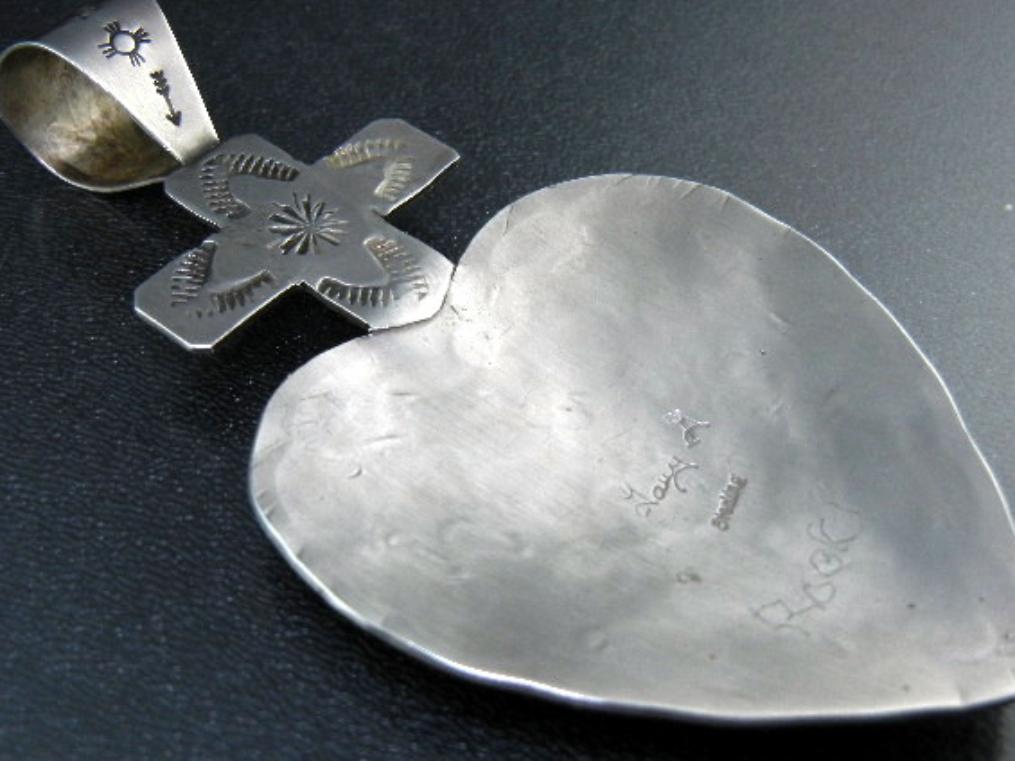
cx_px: 503
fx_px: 1496
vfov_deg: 28.6
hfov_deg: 37.5
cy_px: 361
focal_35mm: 51
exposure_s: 1/30
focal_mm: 8.1
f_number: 7.6
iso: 313
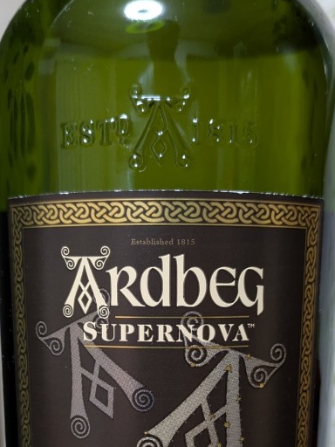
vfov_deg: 36.5
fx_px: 645
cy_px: 375
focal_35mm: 50
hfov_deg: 29.1
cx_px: 186
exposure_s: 1/25
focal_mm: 5.43
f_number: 1.89
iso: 416
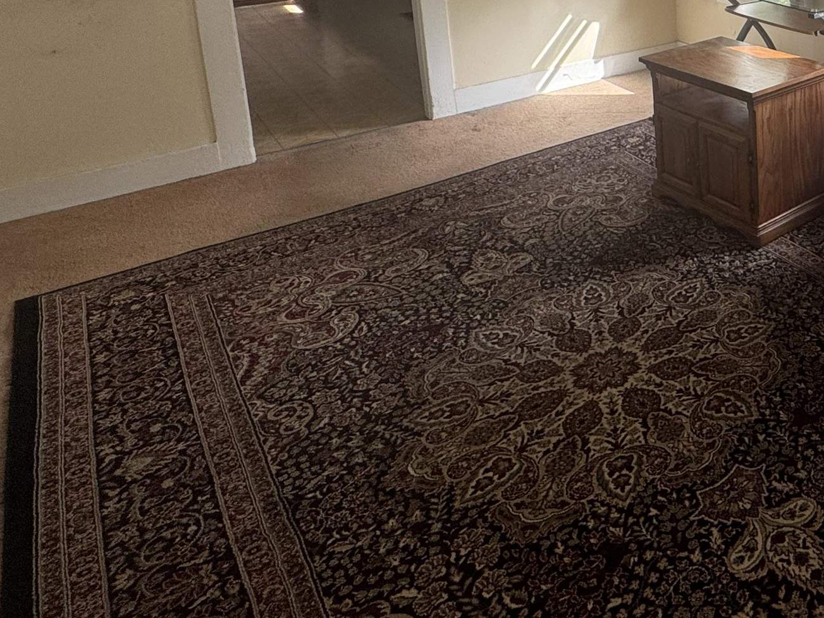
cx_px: 876
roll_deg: -0.5
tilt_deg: -10.8
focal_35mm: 33
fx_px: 785
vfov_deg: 37.7
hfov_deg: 44.3
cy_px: -16
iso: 50
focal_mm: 2.22
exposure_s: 1/99
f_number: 2.2
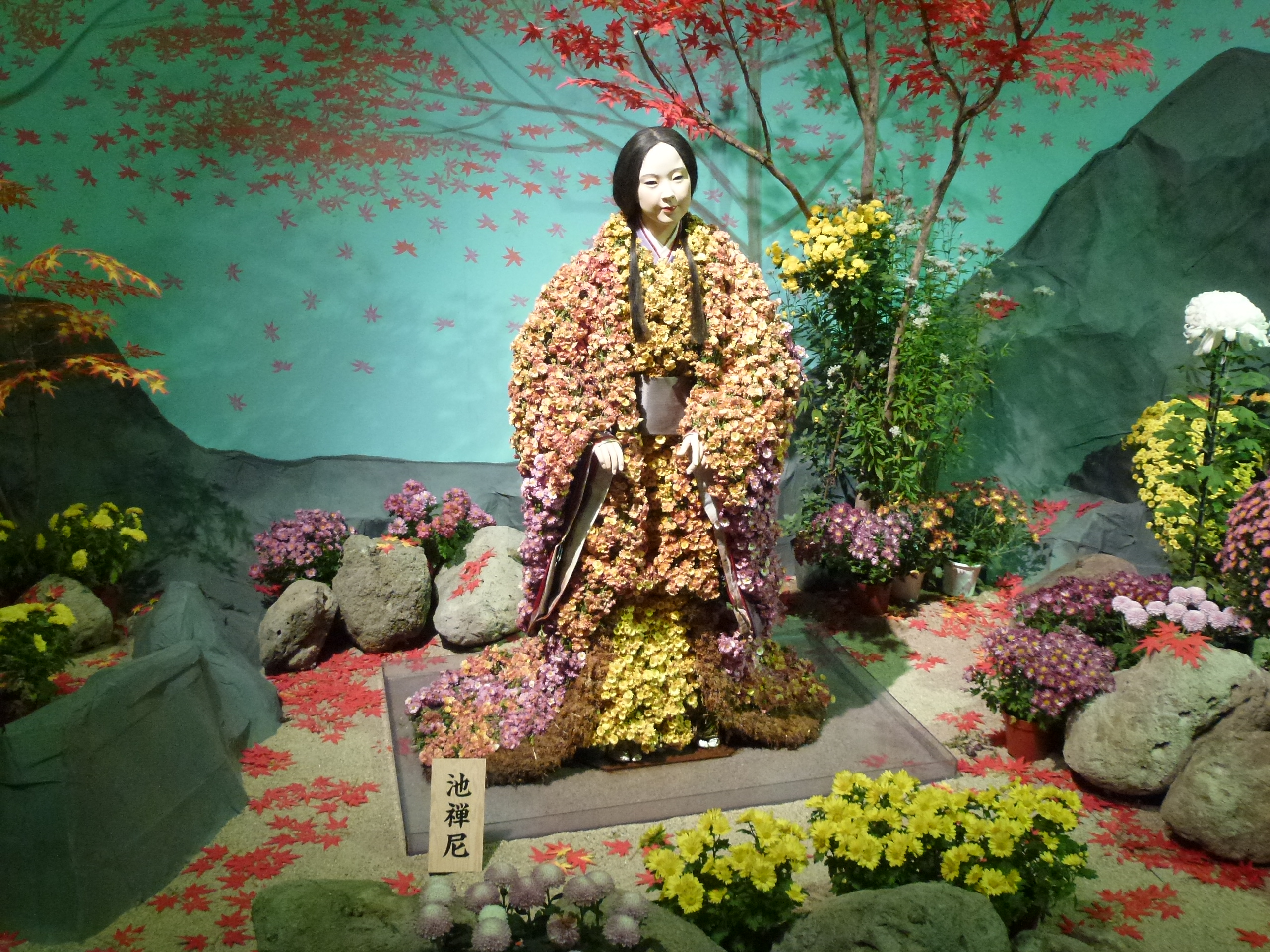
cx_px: 635
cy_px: 476
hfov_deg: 55.4
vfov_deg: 42.9
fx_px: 1211
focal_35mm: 33
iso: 400
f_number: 3.6
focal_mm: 5.9
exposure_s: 1/20
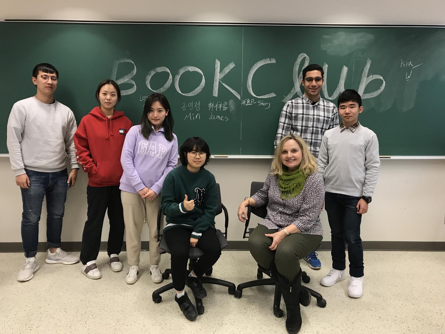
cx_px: 222
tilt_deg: -11.1
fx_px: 360
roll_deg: +0.3
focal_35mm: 28
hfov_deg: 63.4
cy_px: 167
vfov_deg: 49.8
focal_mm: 3.99
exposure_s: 1/30
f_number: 1.8
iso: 25
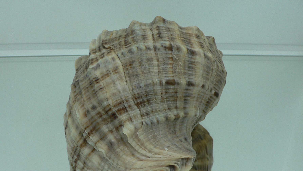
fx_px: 345
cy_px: 111
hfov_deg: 47.3
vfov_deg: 27.6
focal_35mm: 43
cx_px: 141
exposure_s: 1/60
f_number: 2.8
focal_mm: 4.6
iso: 80
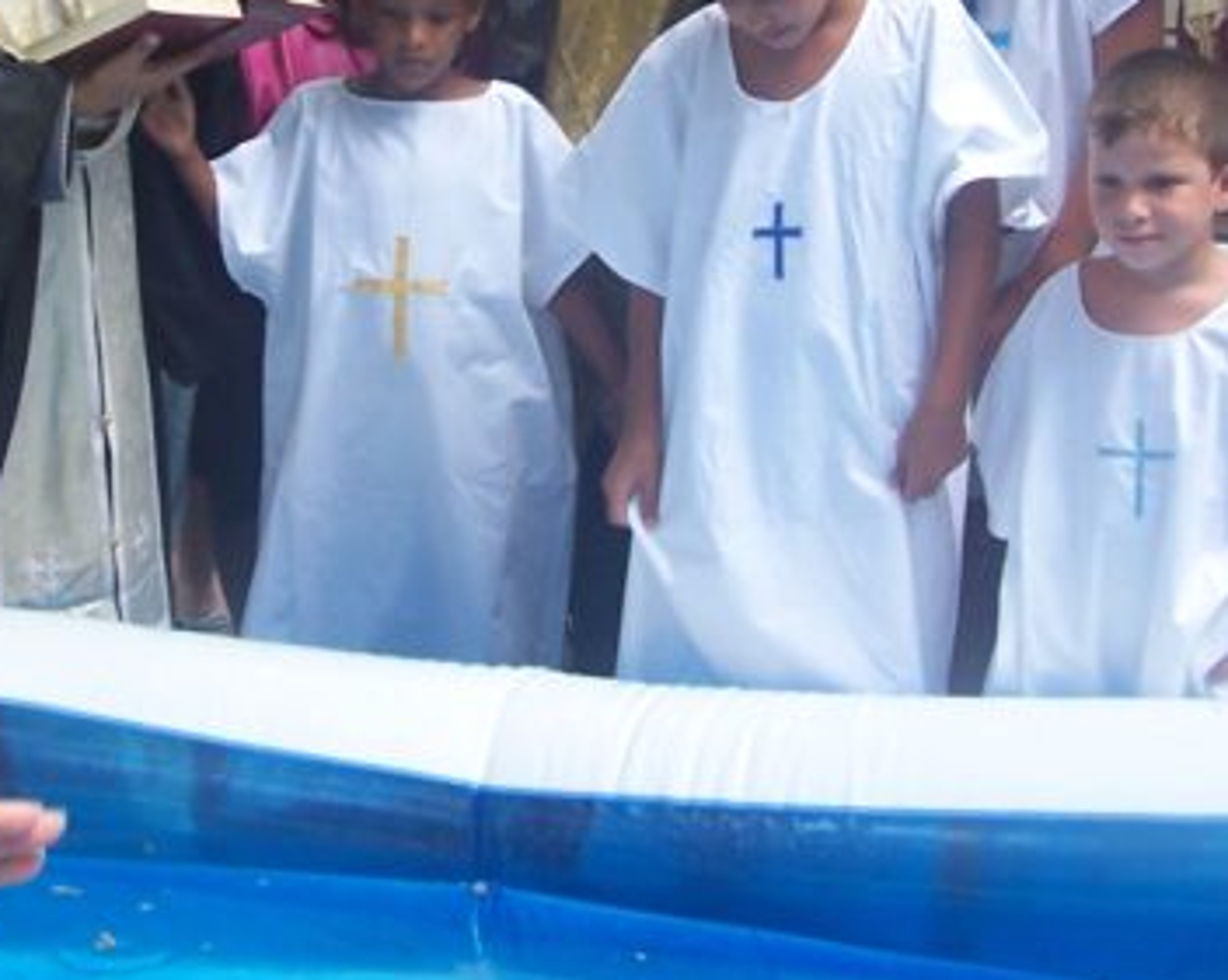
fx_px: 2941
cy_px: 105
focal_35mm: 81
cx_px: 506
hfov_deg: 23.6
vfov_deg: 18.6
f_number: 2.8
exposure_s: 1/125
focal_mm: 6.3
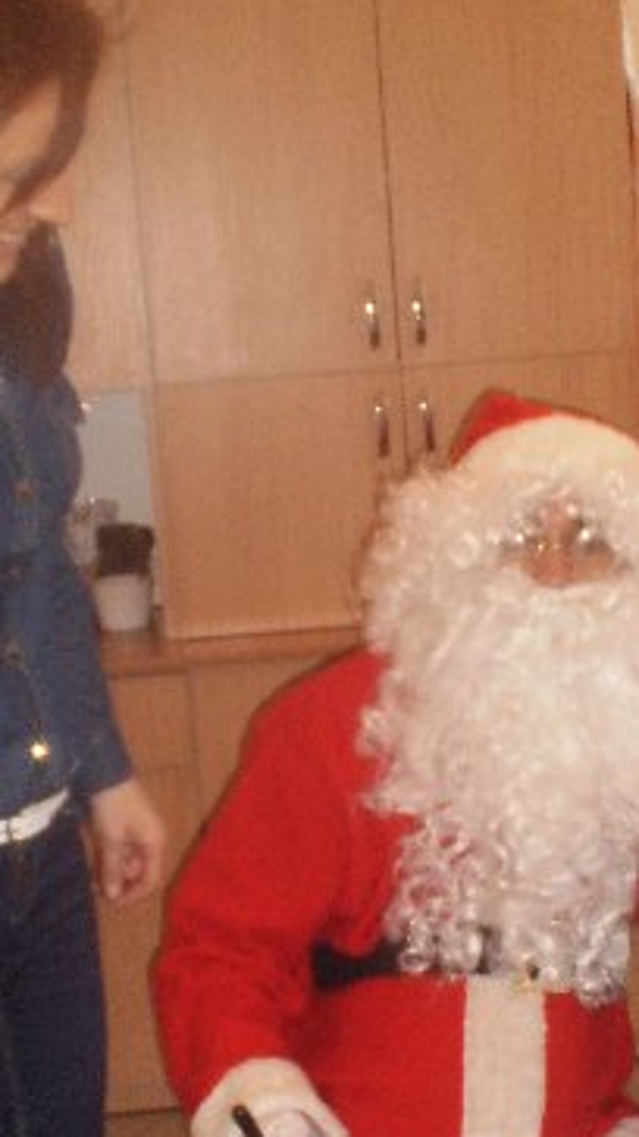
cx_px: 382
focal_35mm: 72
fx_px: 2170
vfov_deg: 29.0
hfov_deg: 16.7
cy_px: 813
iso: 160
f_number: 3.1
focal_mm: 6.3
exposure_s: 1/30
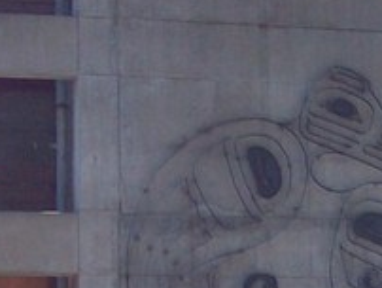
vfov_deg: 9.6
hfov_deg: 12.8
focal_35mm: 152
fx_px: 1679
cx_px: 361
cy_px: 401
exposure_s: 1/244
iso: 80
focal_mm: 6
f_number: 2.7
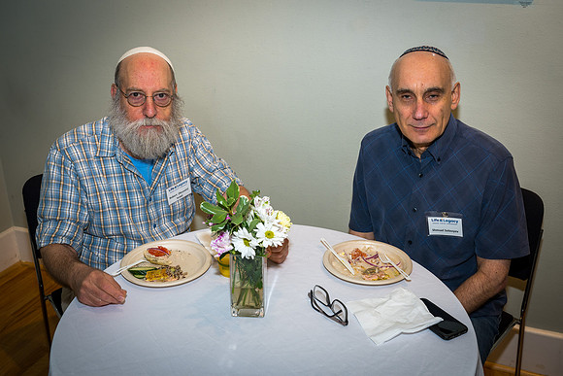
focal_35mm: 38
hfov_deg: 50.4
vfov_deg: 34.8
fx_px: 599
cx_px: 293
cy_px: 181
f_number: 4.8
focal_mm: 28.5
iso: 125
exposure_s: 1/60
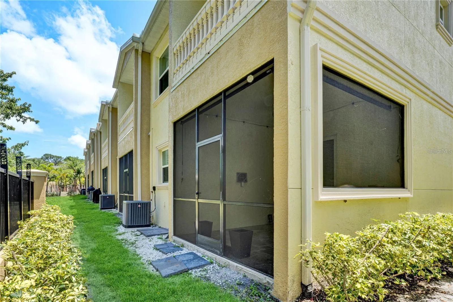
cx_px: 226
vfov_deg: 72.0
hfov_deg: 95.0
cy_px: 151
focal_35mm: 16
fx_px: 208
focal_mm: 11
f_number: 16
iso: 100
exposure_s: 1/25
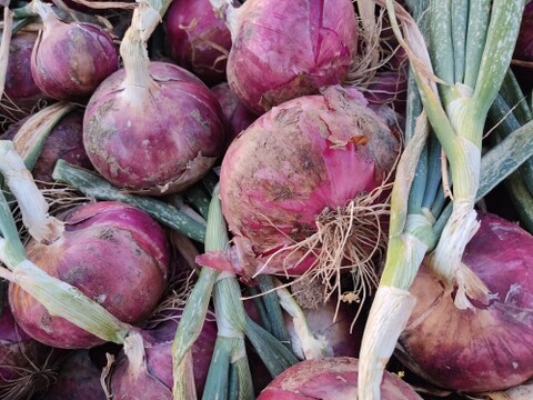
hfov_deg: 67.3
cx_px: 266
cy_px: 200
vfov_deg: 53.1
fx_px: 400
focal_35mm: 26
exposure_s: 1/33
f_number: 1.79
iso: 561
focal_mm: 4.74
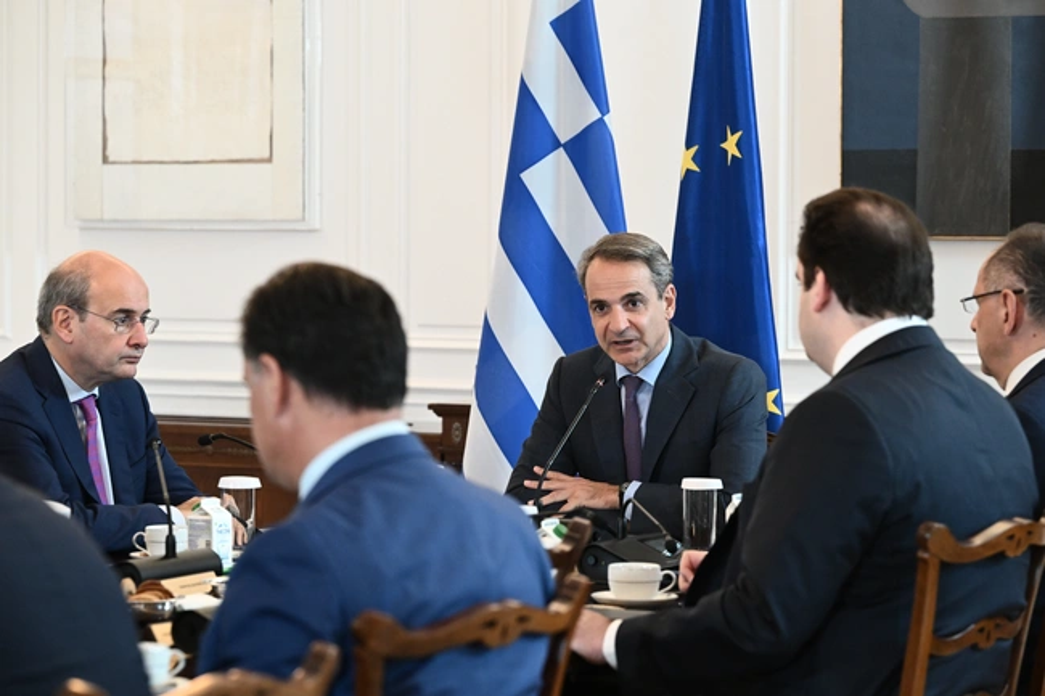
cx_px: 522
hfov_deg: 16.4
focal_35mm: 125
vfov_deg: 11.0
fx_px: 3627
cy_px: 348
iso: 5000
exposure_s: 1/320
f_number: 5
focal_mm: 125
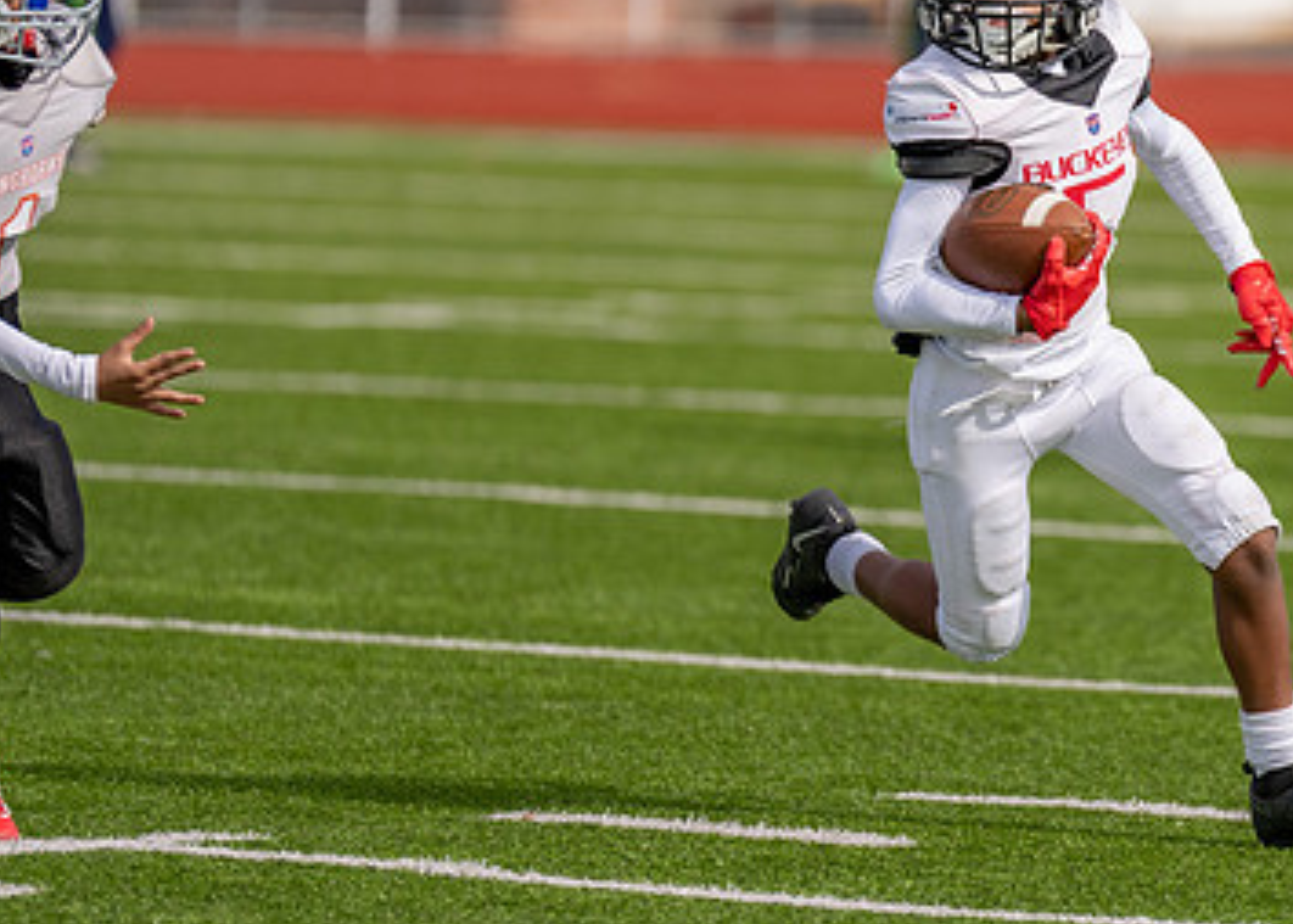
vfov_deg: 3.0
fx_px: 17740
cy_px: 345
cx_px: 1140
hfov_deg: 4.2
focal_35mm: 483
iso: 160
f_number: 2.8
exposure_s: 1/3200
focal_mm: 200
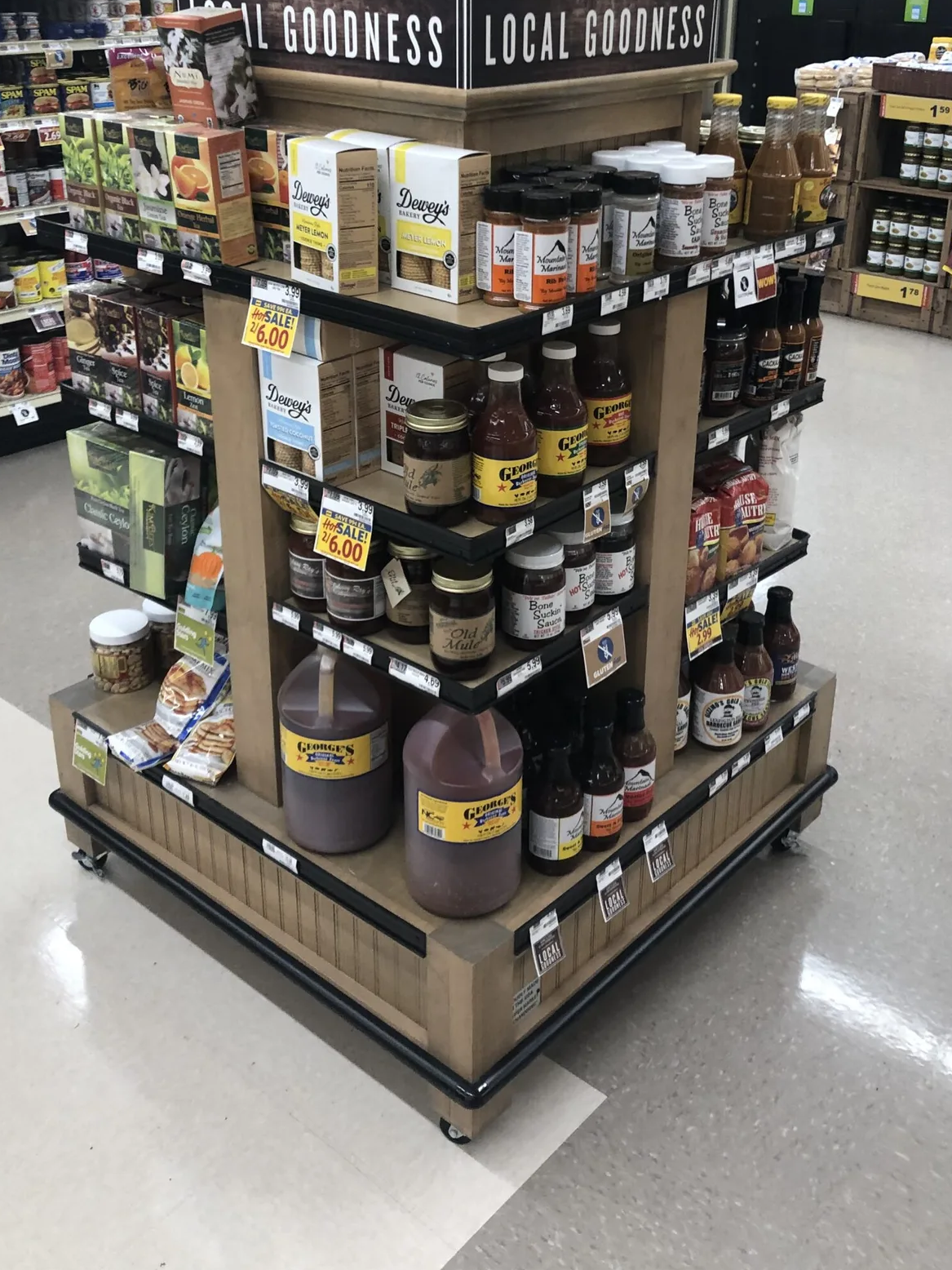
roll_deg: +0.4
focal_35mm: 36
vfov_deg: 50.8
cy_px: 468
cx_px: 496
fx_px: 1320
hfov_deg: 39.6
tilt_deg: -22.7
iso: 40
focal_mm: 4
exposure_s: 1/30
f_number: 1.8
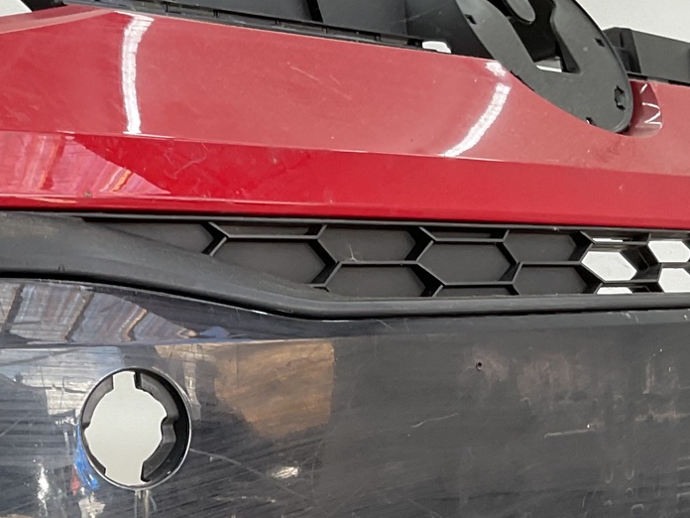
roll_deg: +1.9
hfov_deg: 23.1
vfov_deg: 16.8
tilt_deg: -11.6
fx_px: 1674
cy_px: 618
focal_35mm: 84
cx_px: 181
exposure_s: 1/100
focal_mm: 3
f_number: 1.8
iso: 32
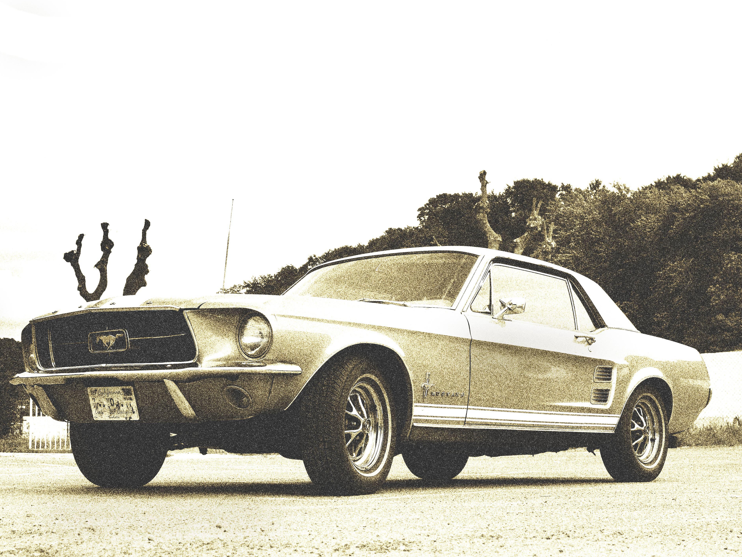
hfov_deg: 33.4
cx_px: 325
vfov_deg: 25.4
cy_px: 277
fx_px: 1234
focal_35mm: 58
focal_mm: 35
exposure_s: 1/250
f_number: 8
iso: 200
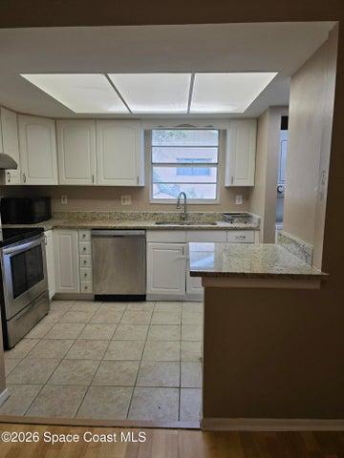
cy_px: 229
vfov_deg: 73.9
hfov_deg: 58.9
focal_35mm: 23
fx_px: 305
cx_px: 172
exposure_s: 1/120
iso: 40
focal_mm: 6.3
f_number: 1.7
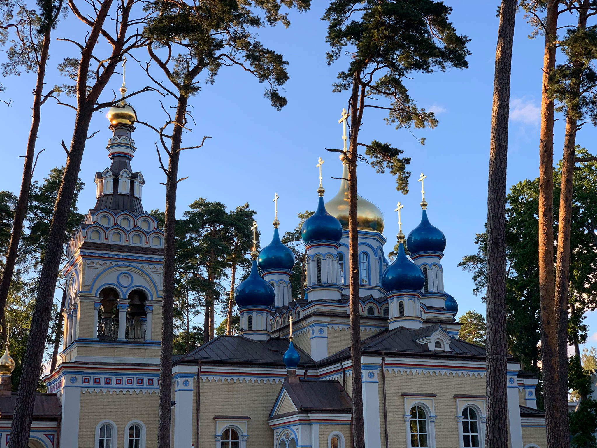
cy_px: 224
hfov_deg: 36.8
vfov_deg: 28.0
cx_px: 298
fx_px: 897
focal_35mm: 52
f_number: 2.4
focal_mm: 6
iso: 16
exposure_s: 1/233
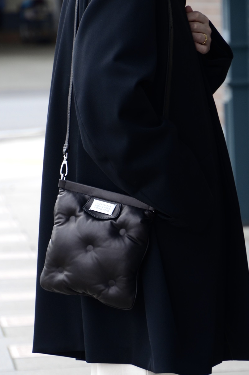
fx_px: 2718
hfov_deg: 5.2
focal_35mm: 261
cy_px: 215
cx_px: 140
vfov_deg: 7.9
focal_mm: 140
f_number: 6
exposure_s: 1/200
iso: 400
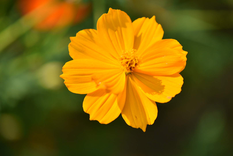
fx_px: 825
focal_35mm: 128
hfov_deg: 16.1
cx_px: 116
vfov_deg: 10.8
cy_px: 78
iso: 100
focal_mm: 85
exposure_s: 1/1250
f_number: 4
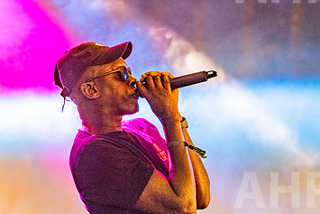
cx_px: 129
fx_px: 1263
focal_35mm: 142
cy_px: 82
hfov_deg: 14.4
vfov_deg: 9.7
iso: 1000
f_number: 2.8
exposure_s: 1/500
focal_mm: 82
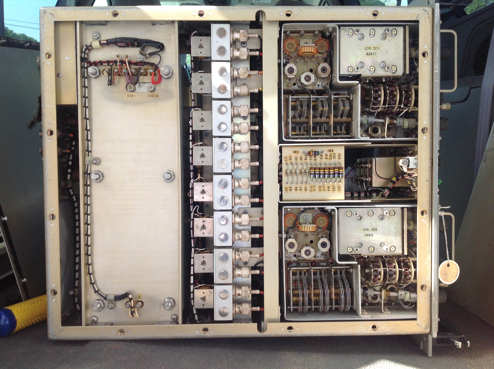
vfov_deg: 40.6
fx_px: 499
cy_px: 184
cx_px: 247
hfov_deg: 52.7
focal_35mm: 35
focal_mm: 4.28
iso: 50
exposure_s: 1/142
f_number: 2.4
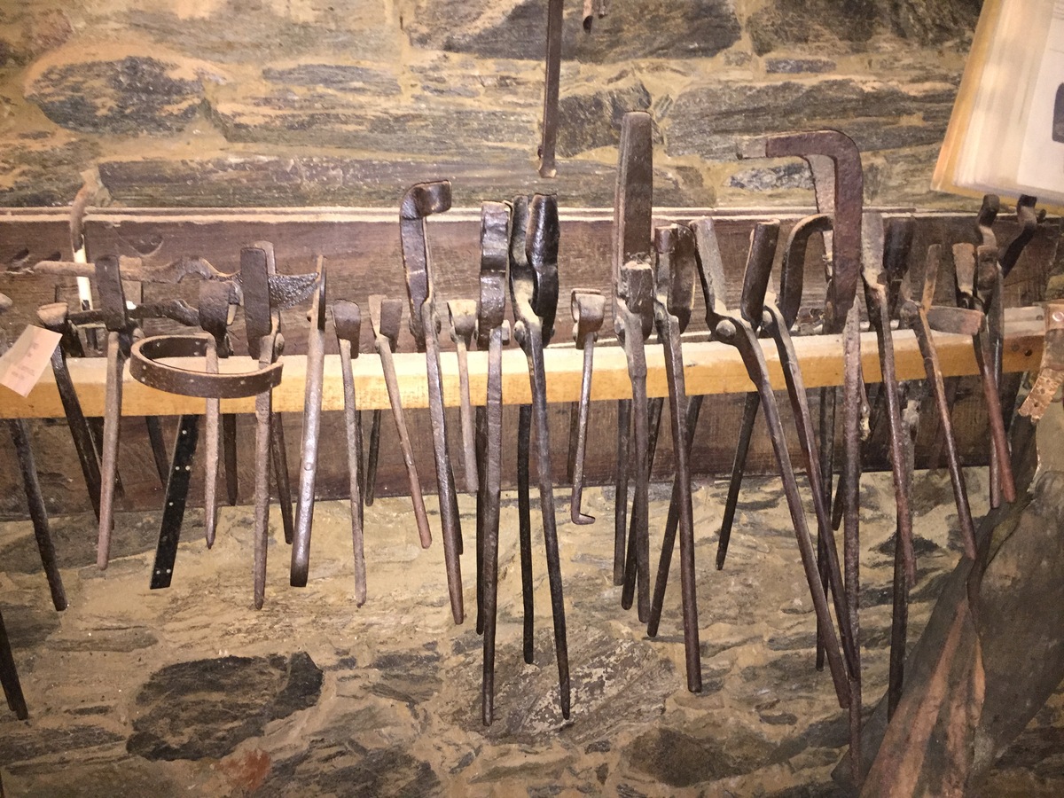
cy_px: 399
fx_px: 891
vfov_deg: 48.2
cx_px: 532
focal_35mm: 29
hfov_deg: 61.7
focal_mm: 4.15
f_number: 2.2
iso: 250
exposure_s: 1/17
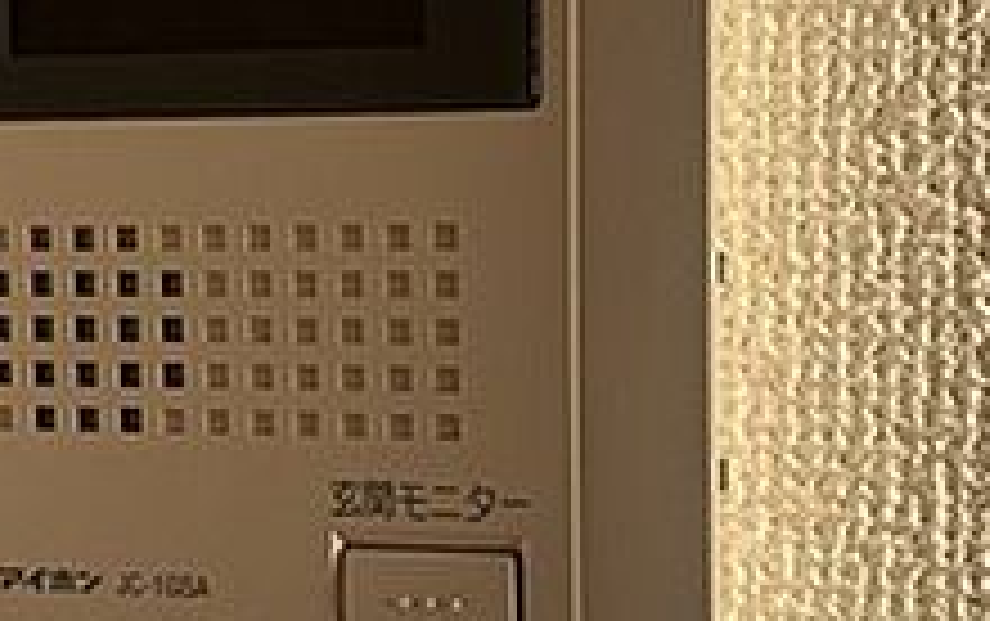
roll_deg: +0.2
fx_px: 2161
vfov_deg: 16.4
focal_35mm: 80
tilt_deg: -4.3
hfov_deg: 25.4
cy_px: 306
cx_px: 198
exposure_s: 1/444
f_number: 1.6
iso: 50
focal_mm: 5.96
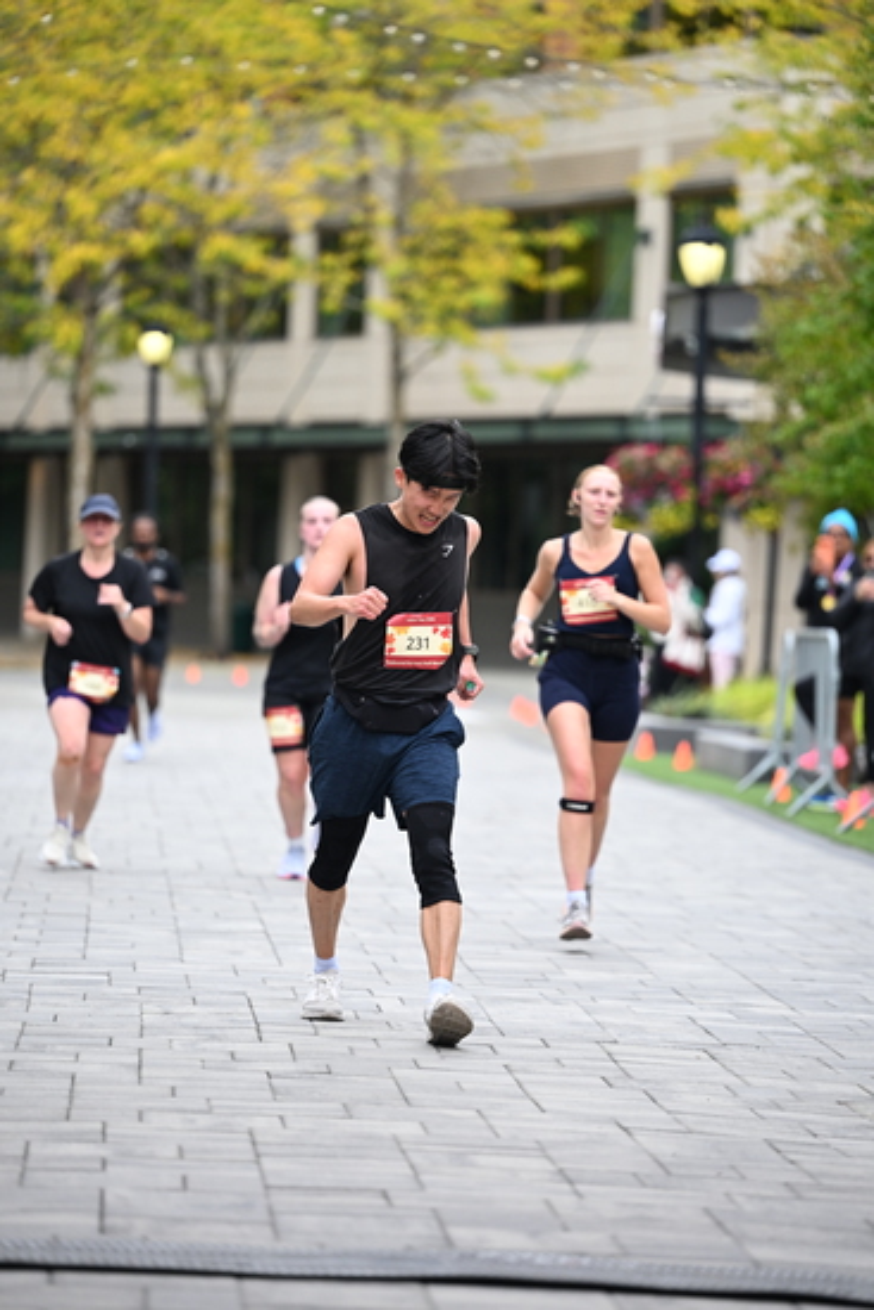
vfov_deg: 13.2
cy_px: 655
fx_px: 5641
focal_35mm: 155
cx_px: 437
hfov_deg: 8.9
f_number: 2.8
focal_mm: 155
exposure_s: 1/2000
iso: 640
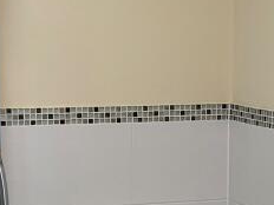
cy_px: 213
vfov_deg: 12.7
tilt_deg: -11.1
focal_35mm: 115
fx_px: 910
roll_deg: -1.6
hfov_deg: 17.1
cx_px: 180
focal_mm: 4.25
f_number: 1.8
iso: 80
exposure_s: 1/50
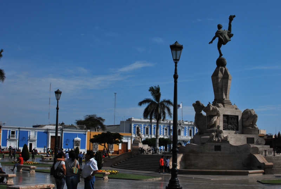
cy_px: 94
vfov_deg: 25.9
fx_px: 411
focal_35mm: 52
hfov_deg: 37.8
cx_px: 140
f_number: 13
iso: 200
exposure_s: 1/640
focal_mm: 35
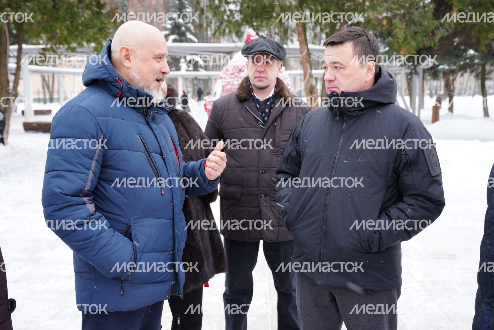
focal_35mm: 37
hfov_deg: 51.9
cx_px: 247
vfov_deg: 36.0
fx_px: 508
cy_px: 165
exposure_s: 1/250
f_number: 4.5
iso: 2000
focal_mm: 37
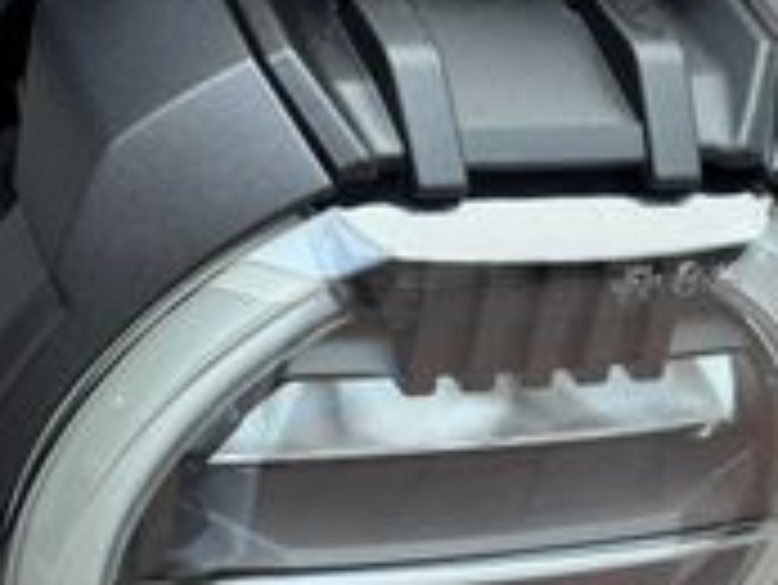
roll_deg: +0.8
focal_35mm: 96
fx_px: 2159
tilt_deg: -36.5
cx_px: 310
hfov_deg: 20.4
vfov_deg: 15.3
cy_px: 112
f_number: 1.6
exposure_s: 1/121
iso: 50
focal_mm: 5.96
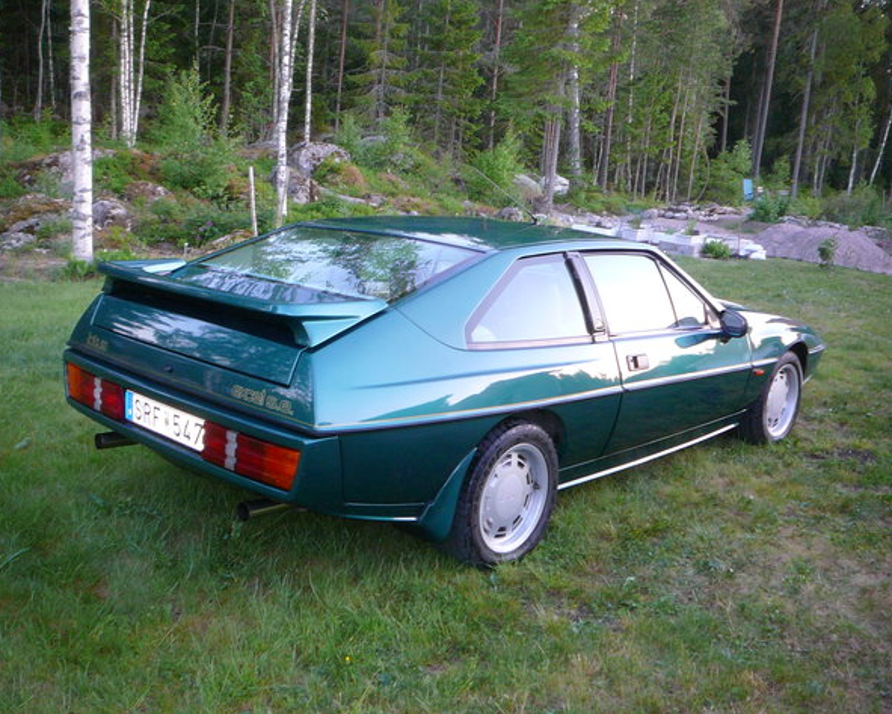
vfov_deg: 40.1
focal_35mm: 37
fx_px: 977
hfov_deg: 49.1
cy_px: 358
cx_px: 442
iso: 100
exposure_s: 1/8
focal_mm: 5.2
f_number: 2.8
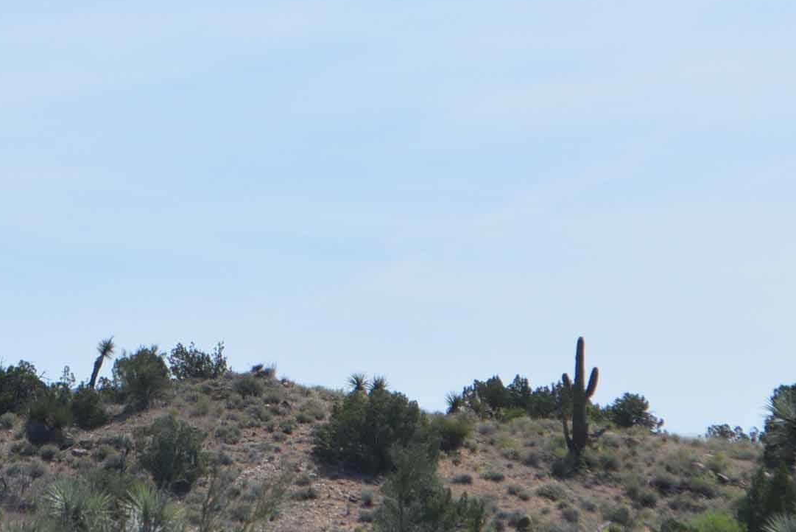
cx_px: 261
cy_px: 432
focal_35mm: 228
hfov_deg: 9.0
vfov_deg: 6.0
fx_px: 5052
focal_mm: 55
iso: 400
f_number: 7.1
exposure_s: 1/2000
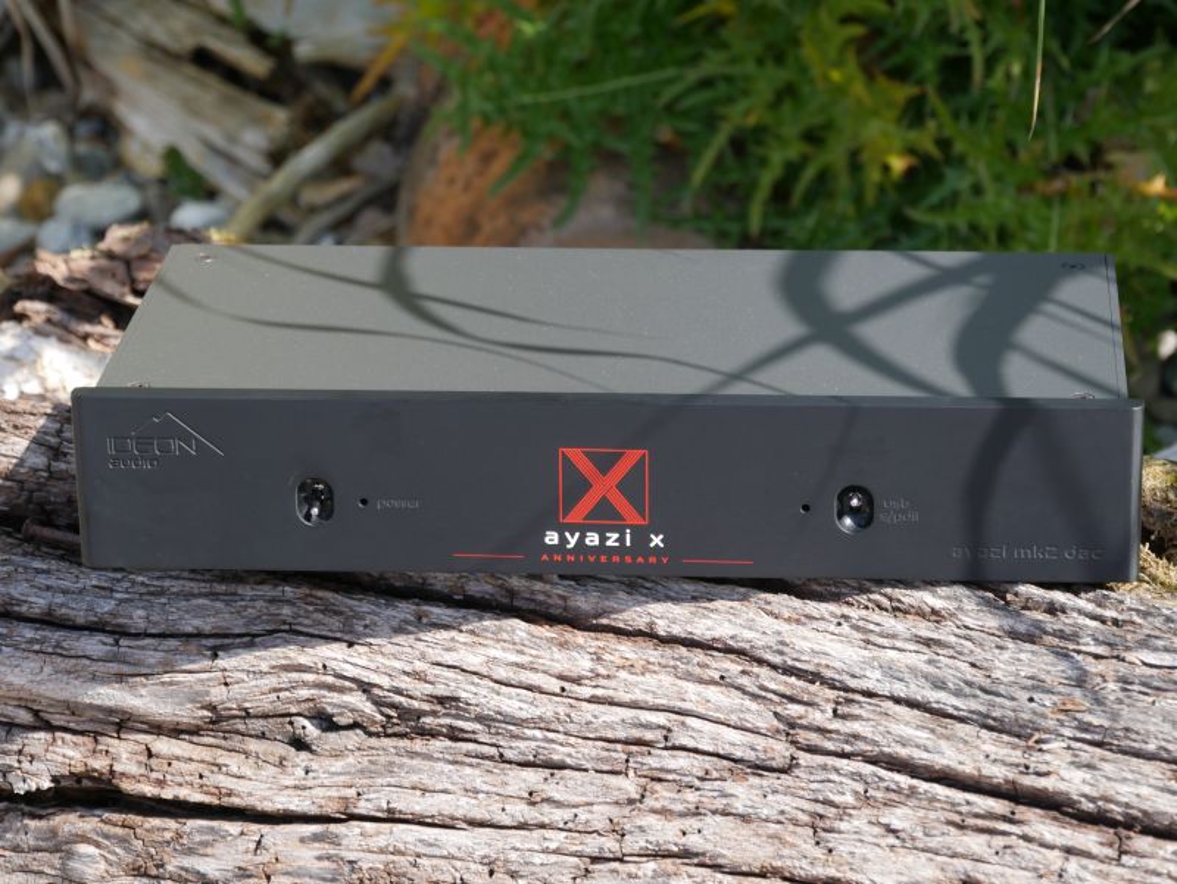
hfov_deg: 17.9
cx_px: 588
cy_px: 442
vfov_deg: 13.5
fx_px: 3742
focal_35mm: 110
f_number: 5.1
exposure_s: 1/250
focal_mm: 55
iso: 200
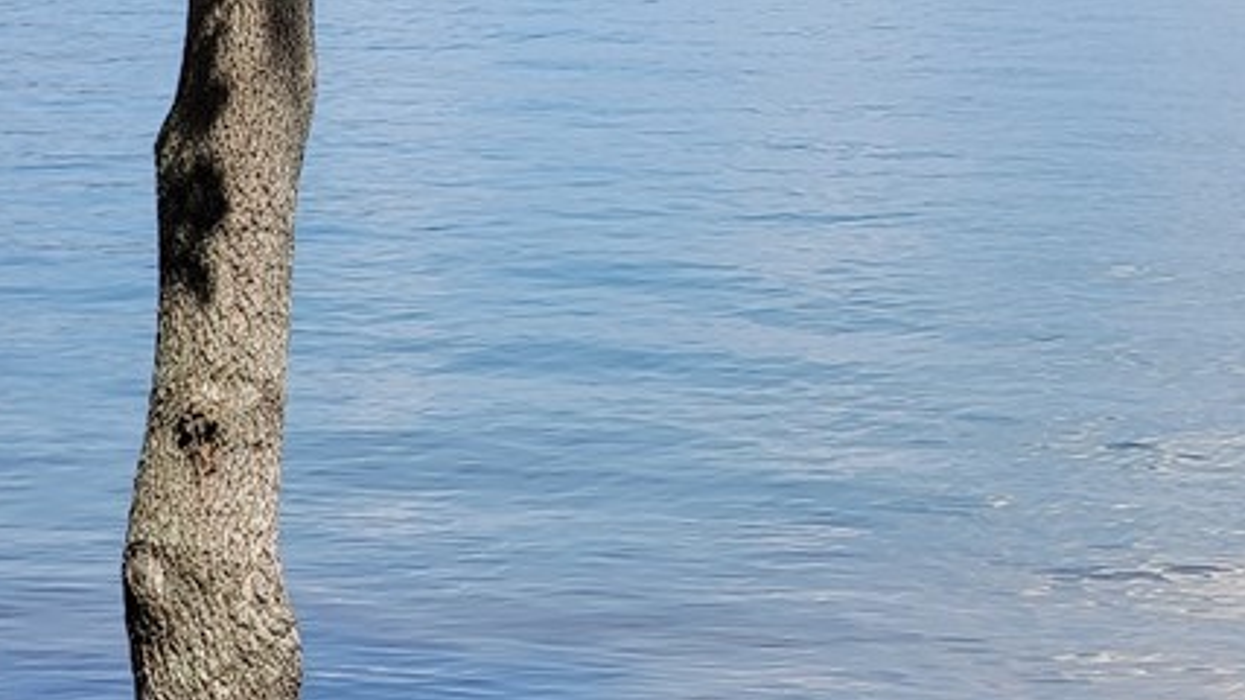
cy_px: 213
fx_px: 6205
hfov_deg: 11.3
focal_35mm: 188
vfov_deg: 6.5
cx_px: 1367
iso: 50
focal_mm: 9
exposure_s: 1/1457
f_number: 2.4
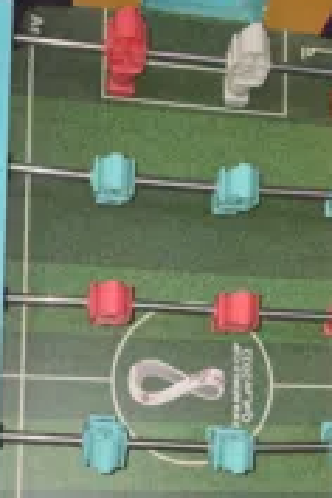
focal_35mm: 54
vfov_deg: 35.5
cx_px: 197
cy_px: 411
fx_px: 747
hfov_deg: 25.0
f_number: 1.7
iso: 80
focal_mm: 6.3
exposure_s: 1/50
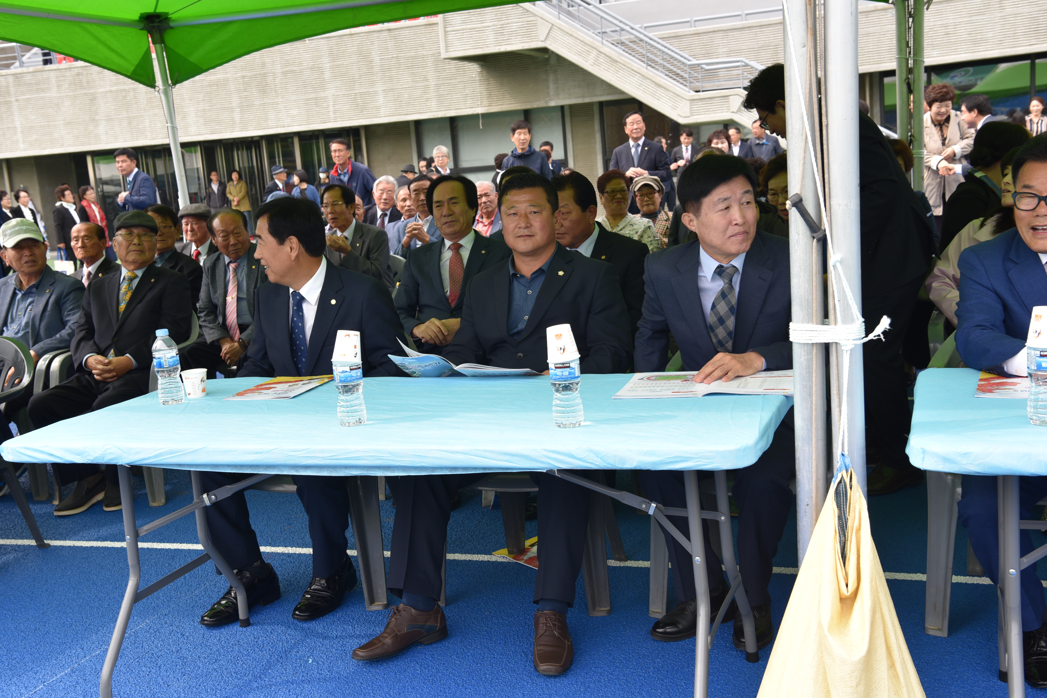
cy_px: 349
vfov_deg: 31.9
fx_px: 1221
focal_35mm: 42
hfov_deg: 46.4
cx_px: 524
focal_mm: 42
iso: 360
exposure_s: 1/250
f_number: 8
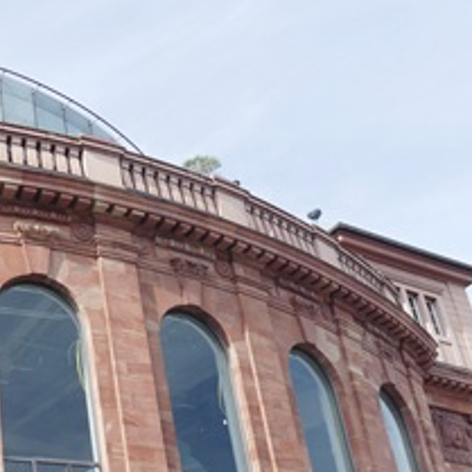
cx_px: -3
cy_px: 357
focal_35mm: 62
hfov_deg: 26.2
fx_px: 956
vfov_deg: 27.3
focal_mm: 9.12
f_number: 2.8
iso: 125
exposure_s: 1/1600
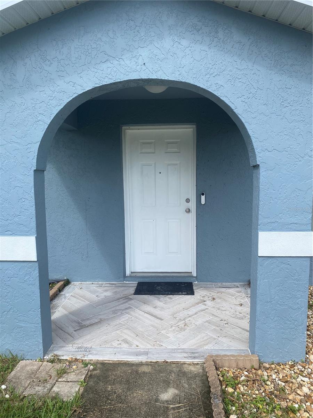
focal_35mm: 26
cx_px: 156
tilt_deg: -4.3
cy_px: 209
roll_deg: +0.1
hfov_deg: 53.1
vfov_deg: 67.3
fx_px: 313
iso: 32
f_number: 1.8
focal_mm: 4.25
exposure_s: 1/1464
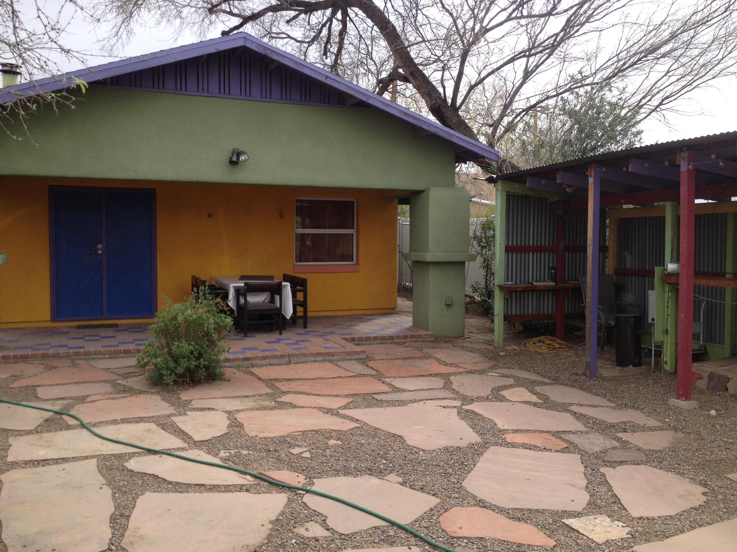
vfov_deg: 40.7
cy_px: 276
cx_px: 368
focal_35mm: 35
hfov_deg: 52.6
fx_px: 745
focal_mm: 4.28
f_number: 2.4
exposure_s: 1/717
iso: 50
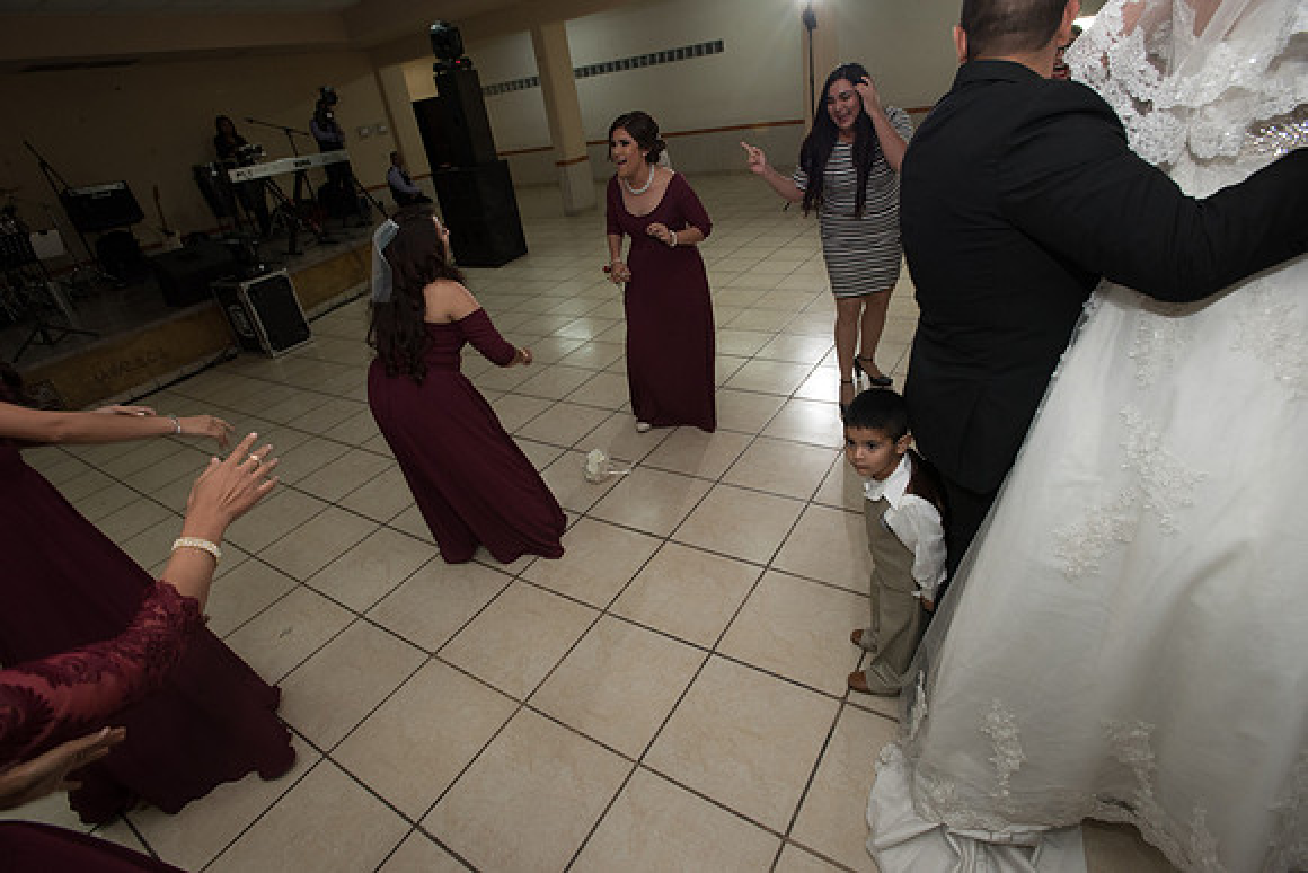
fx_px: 618
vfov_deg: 70.5
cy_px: 436
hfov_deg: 93.3
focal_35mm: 17
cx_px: 654
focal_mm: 17
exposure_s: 1/100
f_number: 4.5
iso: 1600
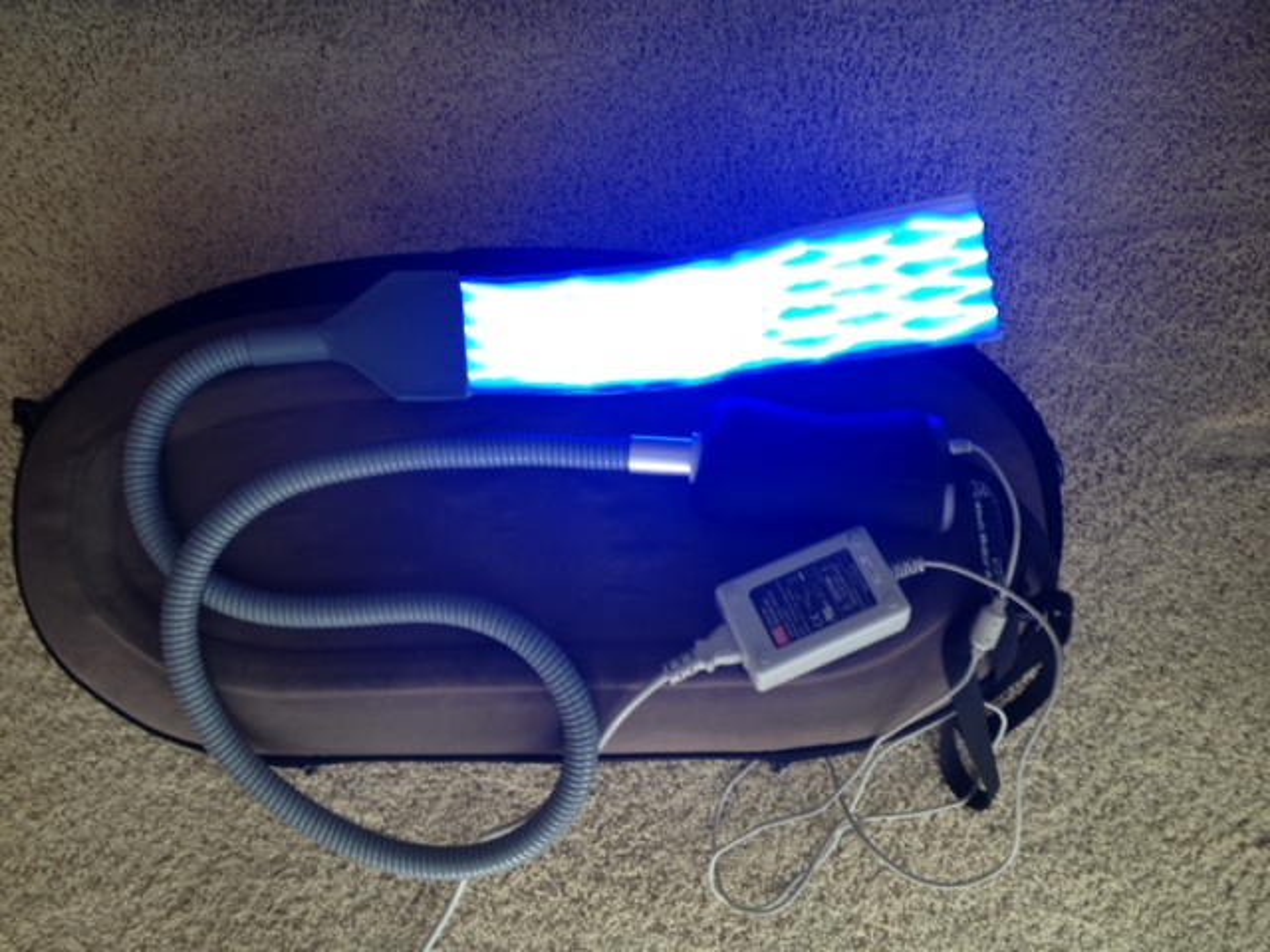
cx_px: 635
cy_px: 476
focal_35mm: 35
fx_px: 1284
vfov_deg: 40.7
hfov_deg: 52.6
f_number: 2.4
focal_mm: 4.28
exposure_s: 1/24
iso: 50
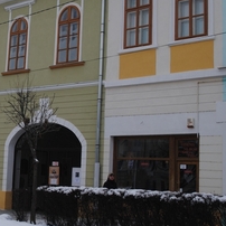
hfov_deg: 25.5
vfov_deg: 26.4
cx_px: 12
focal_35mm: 65
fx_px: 480
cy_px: 91
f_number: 7.1
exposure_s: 1/200
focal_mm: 26
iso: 100
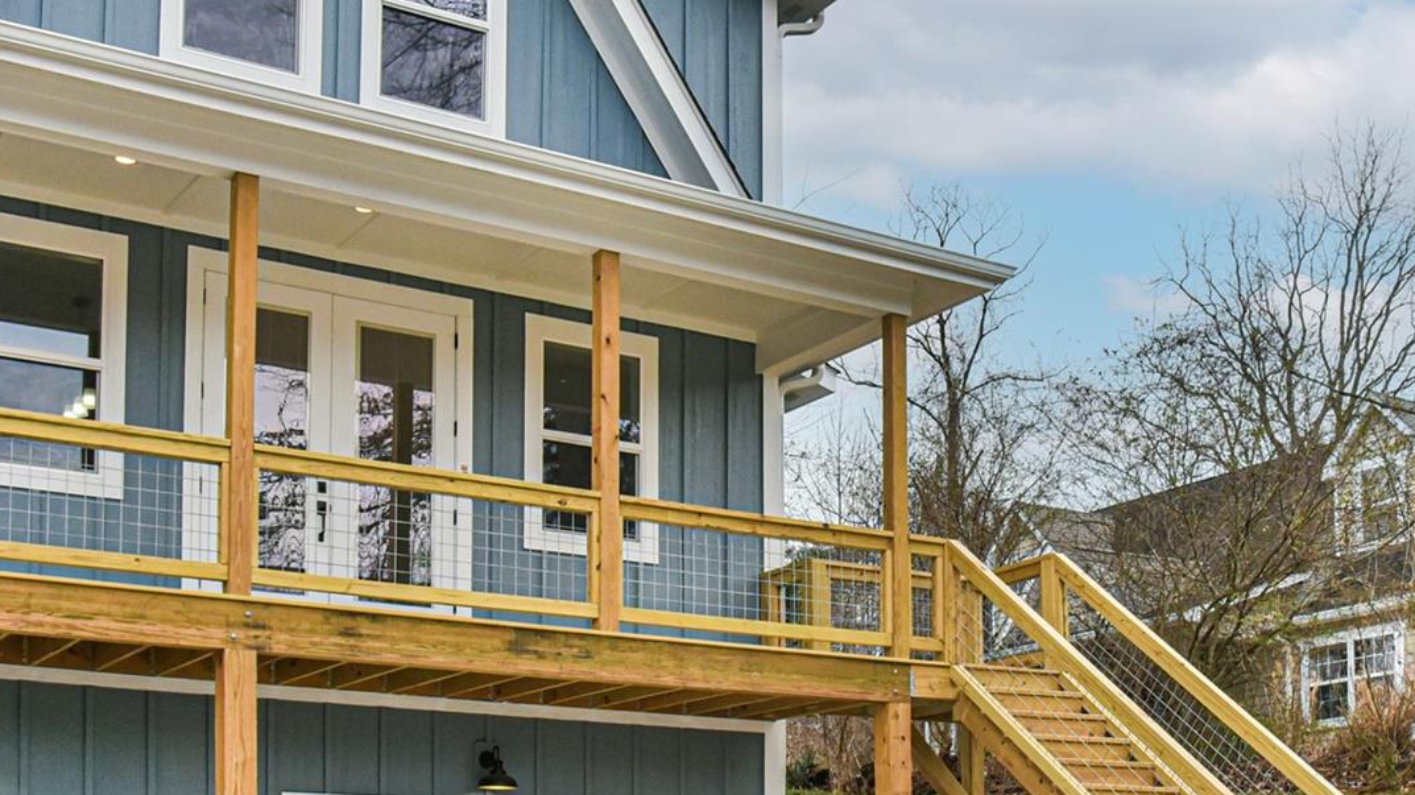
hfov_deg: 42.6
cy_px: 476
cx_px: 877
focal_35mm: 48
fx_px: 1801
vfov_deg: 24.9
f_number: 10
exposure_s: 1/400
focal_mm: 24
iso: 1600
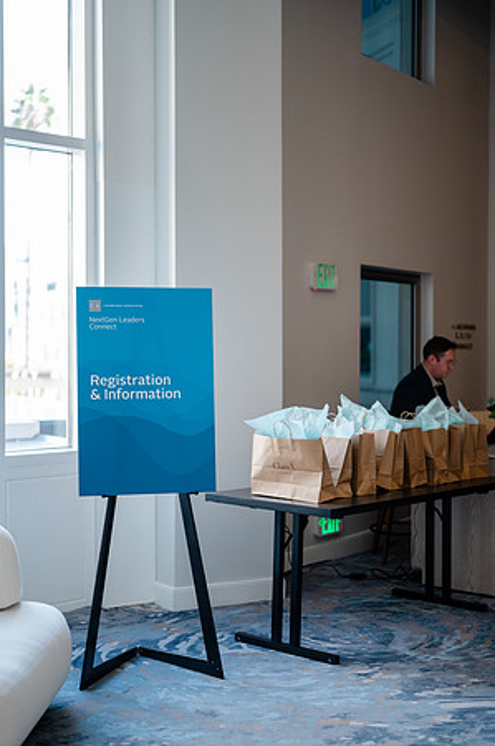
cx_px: 248
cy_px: 373
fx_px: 1034
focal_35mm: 50
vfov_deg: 39.6
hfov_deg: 26.9
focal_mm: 50
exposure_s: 1/400
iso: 400
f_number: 1.8
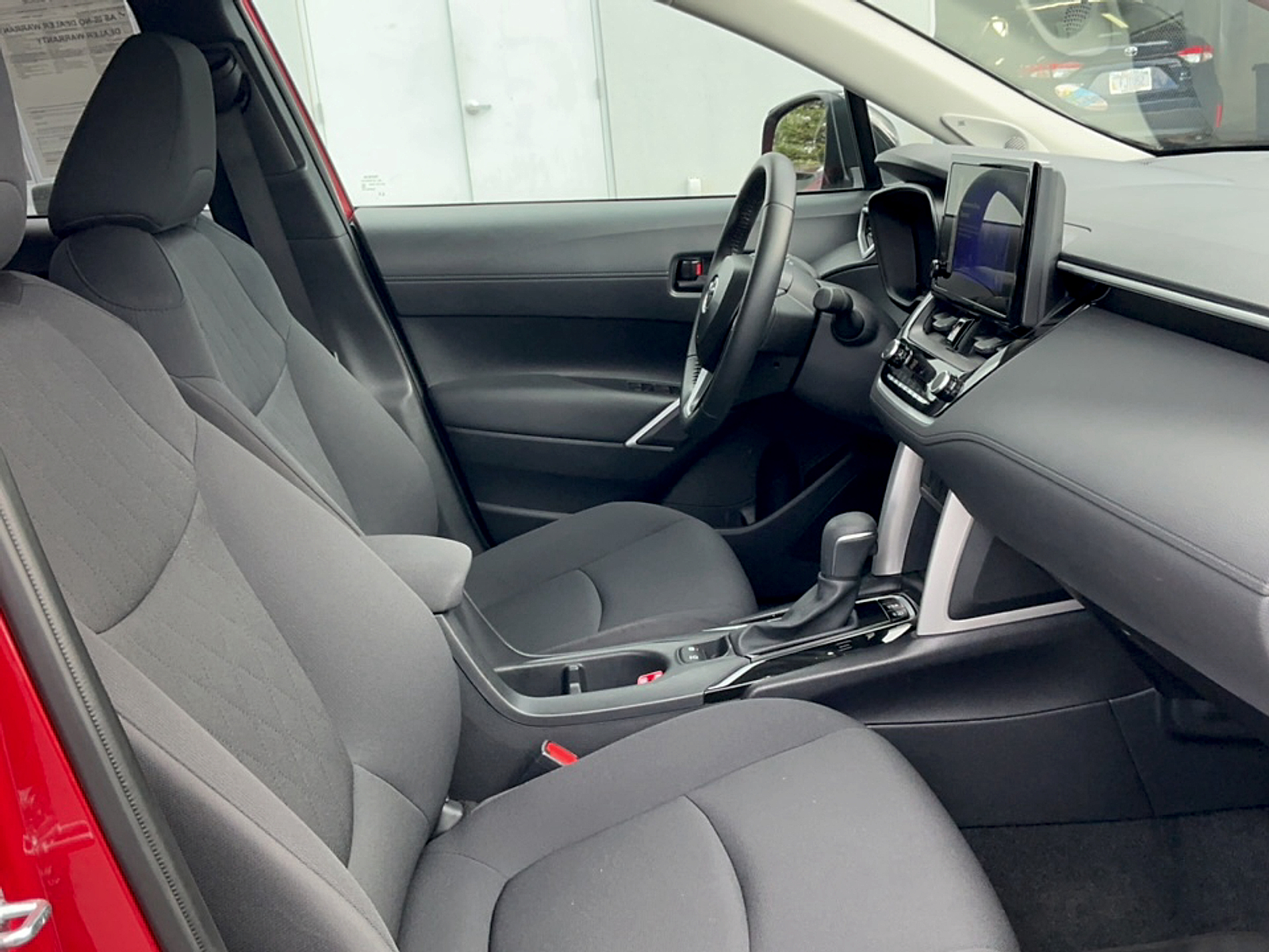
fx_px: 1100
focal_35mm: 30
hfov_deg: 60.0
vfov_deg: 46.8
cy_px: 476
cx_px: 634
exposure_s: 1/120
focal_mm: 3
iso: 50
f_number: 1.8
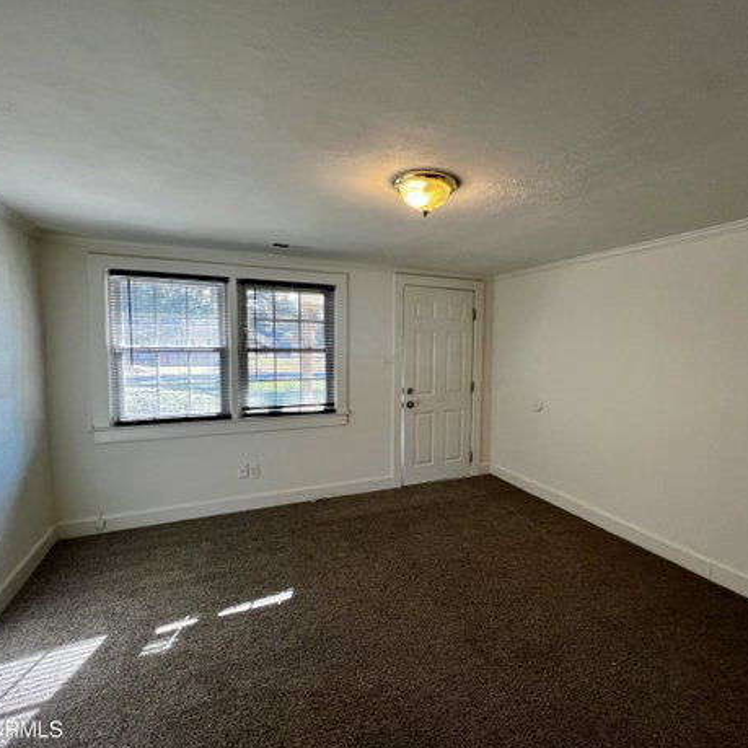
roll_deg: -0.3
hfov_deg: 87.0
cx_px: 420
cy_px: 375
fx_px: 391
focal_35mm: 16
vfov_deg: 87.4
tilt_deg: -4.2
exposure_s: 1/120
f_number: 1.8
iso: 160
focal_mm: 1.57
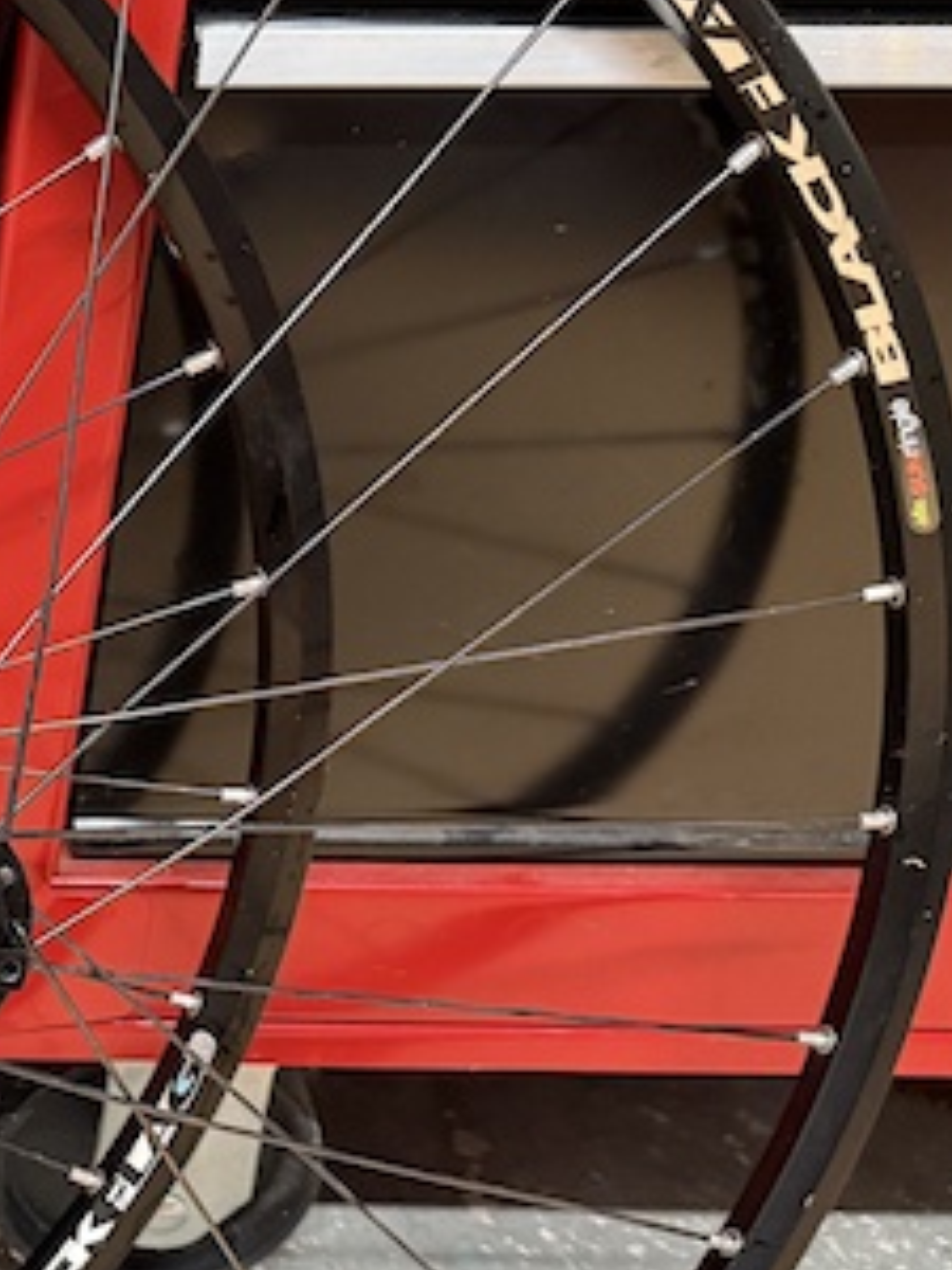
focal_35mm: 64
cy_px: 737
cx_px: -474
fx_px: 2347
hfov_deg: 19.9
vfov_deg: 30.2
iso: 800
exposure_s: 1/60
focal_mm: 6.76
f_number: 1.78
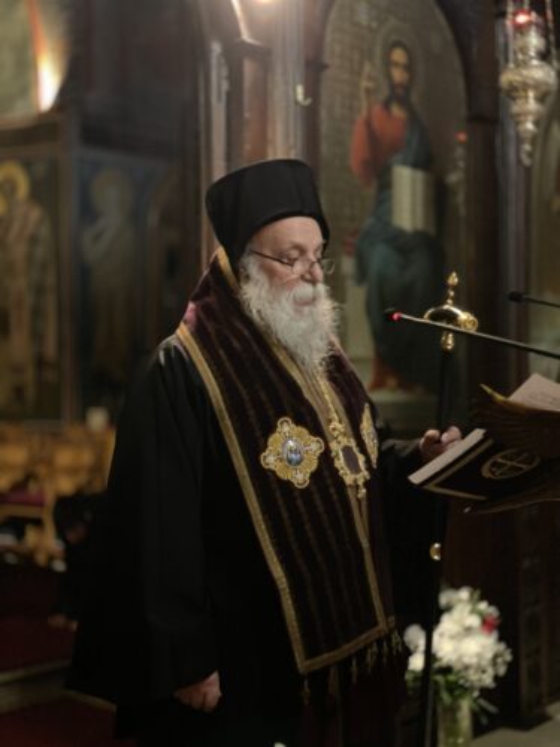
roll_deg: +0.5
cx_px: 280
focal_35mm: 52
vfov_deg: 36.8
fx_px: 1122
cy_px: 374
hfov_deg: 28.0
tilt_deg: +1.2
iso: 400
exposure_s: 1/17
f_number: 2
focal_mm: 6
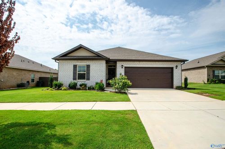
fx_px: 108
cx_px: 112
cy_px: 74
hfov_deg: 92.6
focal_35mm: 17
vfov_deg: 69.4
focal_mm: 11.5
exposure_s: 1/3200
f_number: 7.1
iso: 400
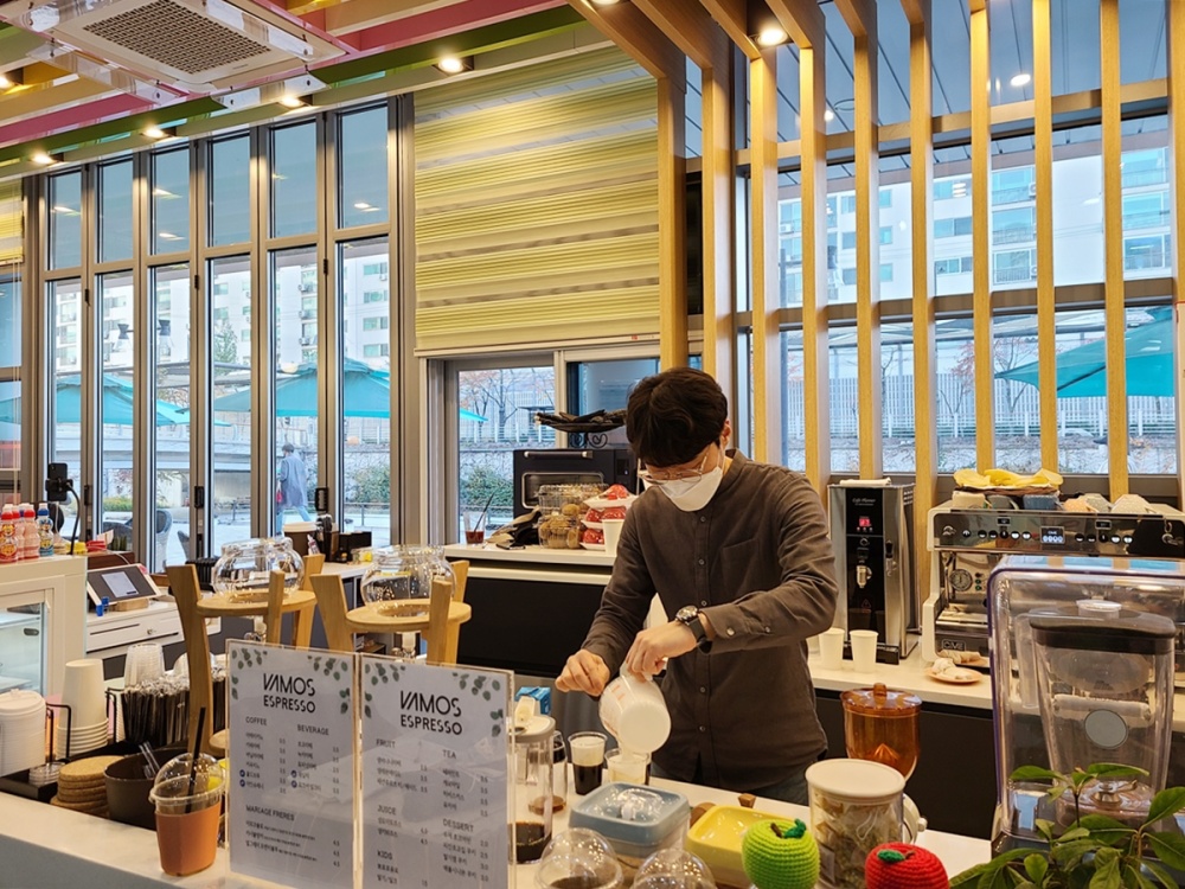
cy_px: 444
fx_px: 890
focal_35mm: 26
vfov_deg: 53.1
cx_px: 592
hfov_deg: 67.3
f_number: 1.8
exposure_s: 1/119
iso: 64
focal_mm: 5.4
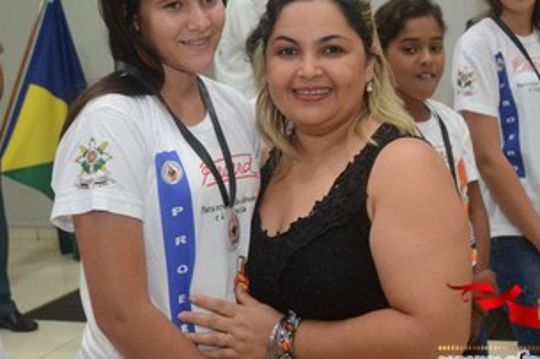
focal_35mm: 62
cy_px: 129
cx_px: 290
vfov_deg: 21.8
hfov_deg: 32.4
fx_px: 929
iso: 1600
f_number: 4
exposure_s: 1/80
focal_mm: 28
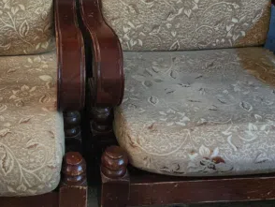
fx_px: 398
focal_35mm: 50
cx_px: 60
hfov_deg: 37.0
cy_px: 84
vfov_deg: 29.1
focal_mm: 6.4
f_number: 1.8
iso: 800
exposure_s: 1/24
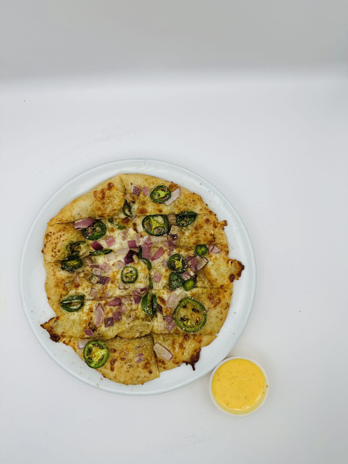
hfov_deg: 56.8
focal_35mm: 24
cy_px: 232
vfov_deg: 71.6
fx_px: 322
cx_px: 174
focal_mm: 6.86
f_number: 1.78
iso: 80
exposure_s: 1/626
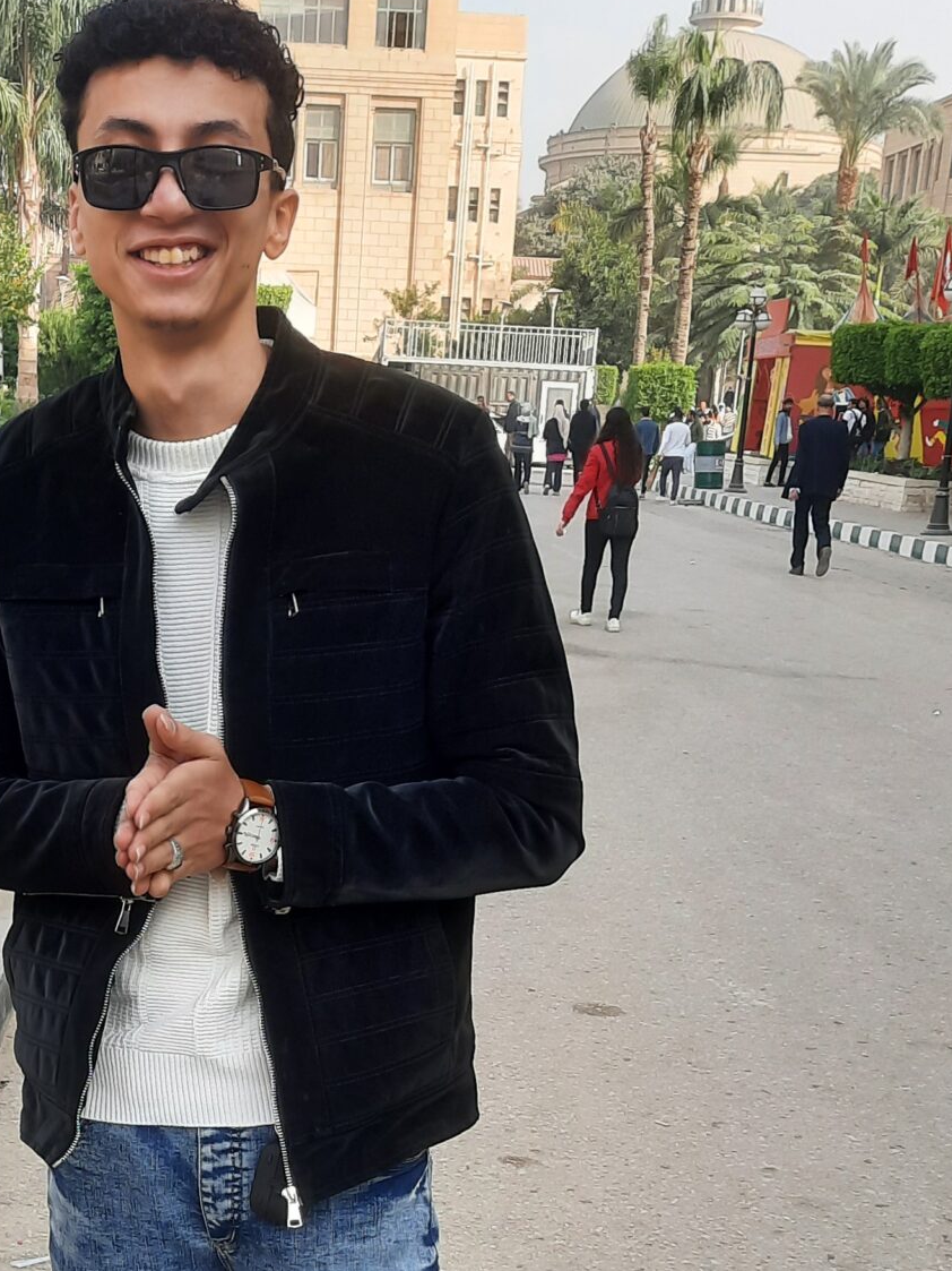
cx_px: 276
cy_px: 1149
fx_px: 2091
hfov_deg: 25.4
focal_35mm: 57
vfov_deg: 32.1
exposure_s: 1/296
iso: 32
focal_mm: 4.6
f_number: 2
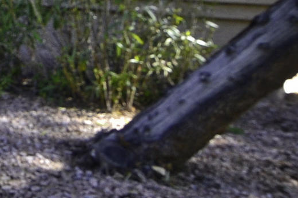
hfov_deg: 17.4
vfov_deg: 14.4
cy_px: -132
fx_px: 713
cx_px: -288
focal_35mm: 86
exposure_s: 1/100
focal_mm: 13
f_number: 9
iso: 400
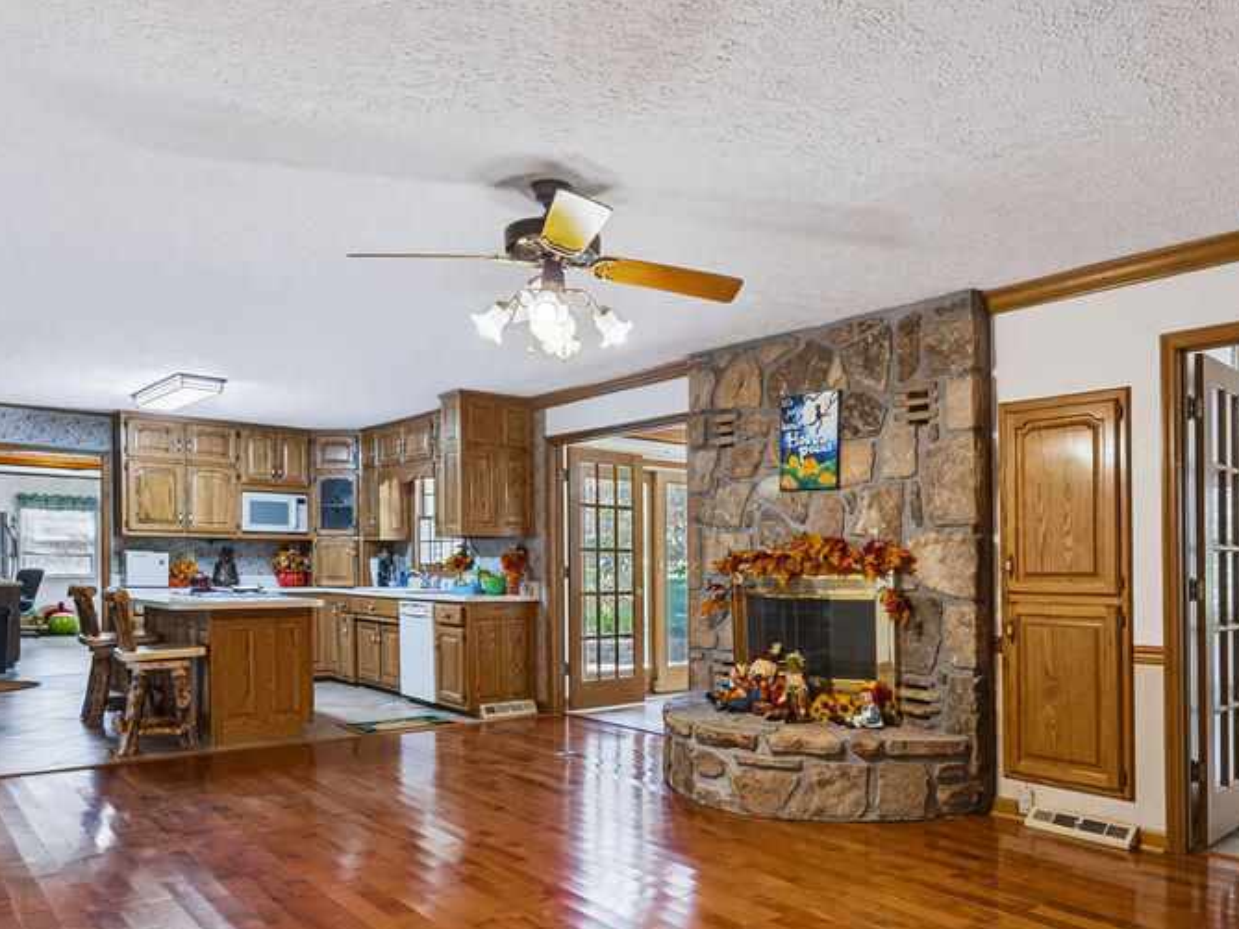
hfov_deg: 69.1
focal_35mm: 25
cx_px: 702
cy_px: 535
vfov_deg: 54.7
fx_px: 895
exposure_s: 1/1600
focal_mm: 17
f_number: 5
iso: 800
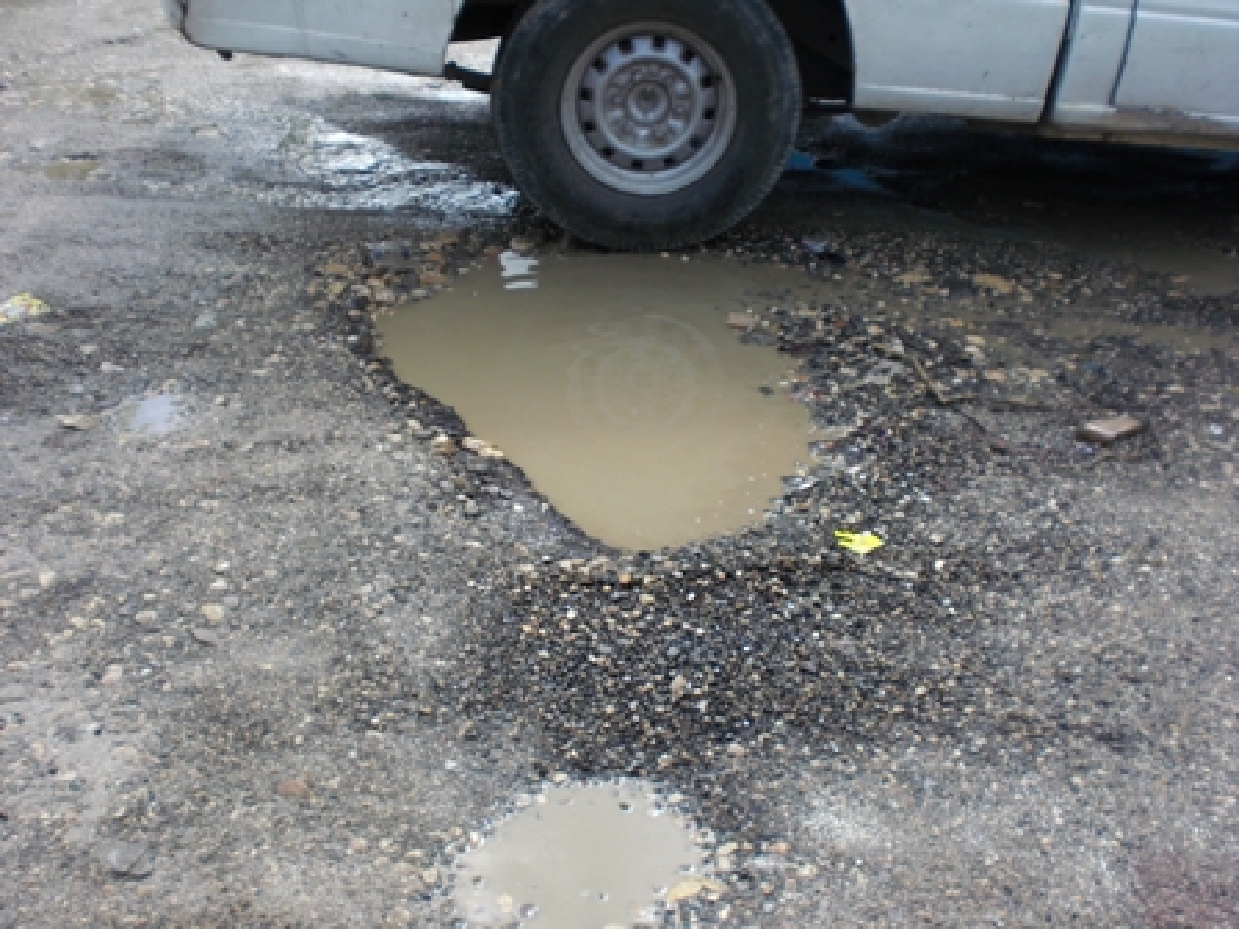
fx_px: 1360
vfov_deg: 37.7
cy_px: 464
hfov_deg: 49.0
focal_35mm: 38
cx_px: 620
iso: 64
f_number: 3.1
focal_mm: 6.3
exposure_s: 1/250
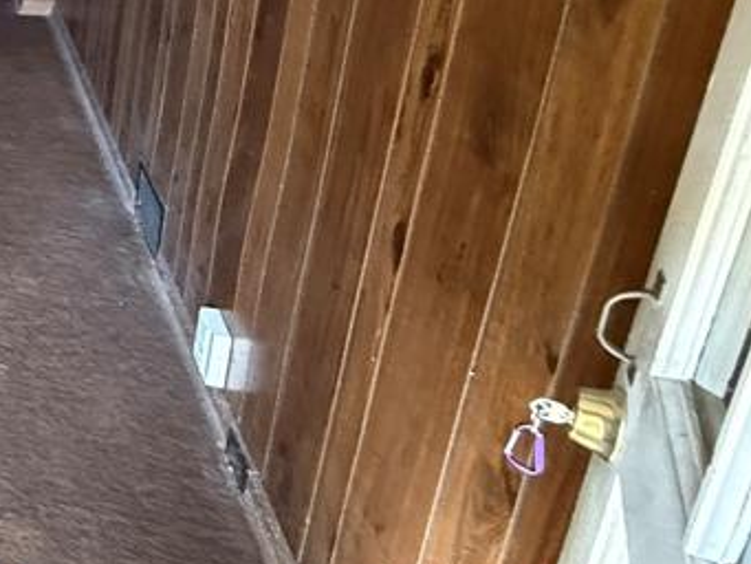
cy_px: -42
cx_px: -359
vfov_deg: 31.0
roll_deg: +1.6
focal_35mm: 42
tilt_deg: -15.7
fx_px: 912
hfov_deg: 29.1
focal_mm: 2.22
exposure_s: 1/45
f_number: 2.2
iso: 1250
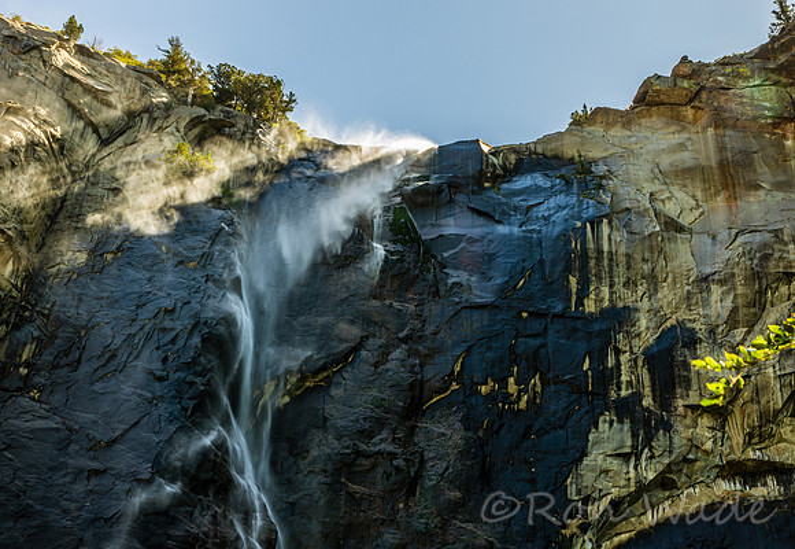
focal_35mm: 90
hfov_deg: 22.4
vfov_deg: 15.5
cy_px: 274
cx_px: 411
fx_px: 2009
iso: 64
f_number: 9
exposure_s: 1/15
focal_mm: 32.39
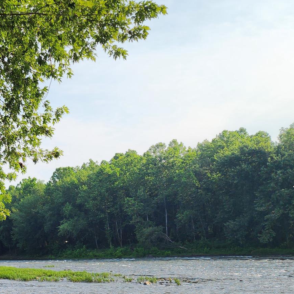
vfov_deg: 33.6
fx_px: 461
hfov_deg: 30.7
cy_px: 259
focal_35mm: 48
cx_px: -47
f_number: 1.8
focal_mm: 6.4
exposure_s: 1/773
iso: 12
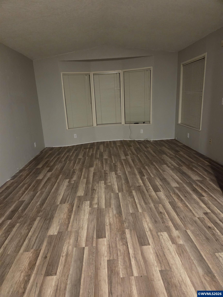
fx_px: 198
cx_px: 112
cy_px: 148
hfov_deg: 58.9
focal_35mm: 23
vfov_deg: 73.9
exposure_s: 1/60
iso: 1600
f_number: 1.8
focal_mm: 5.4
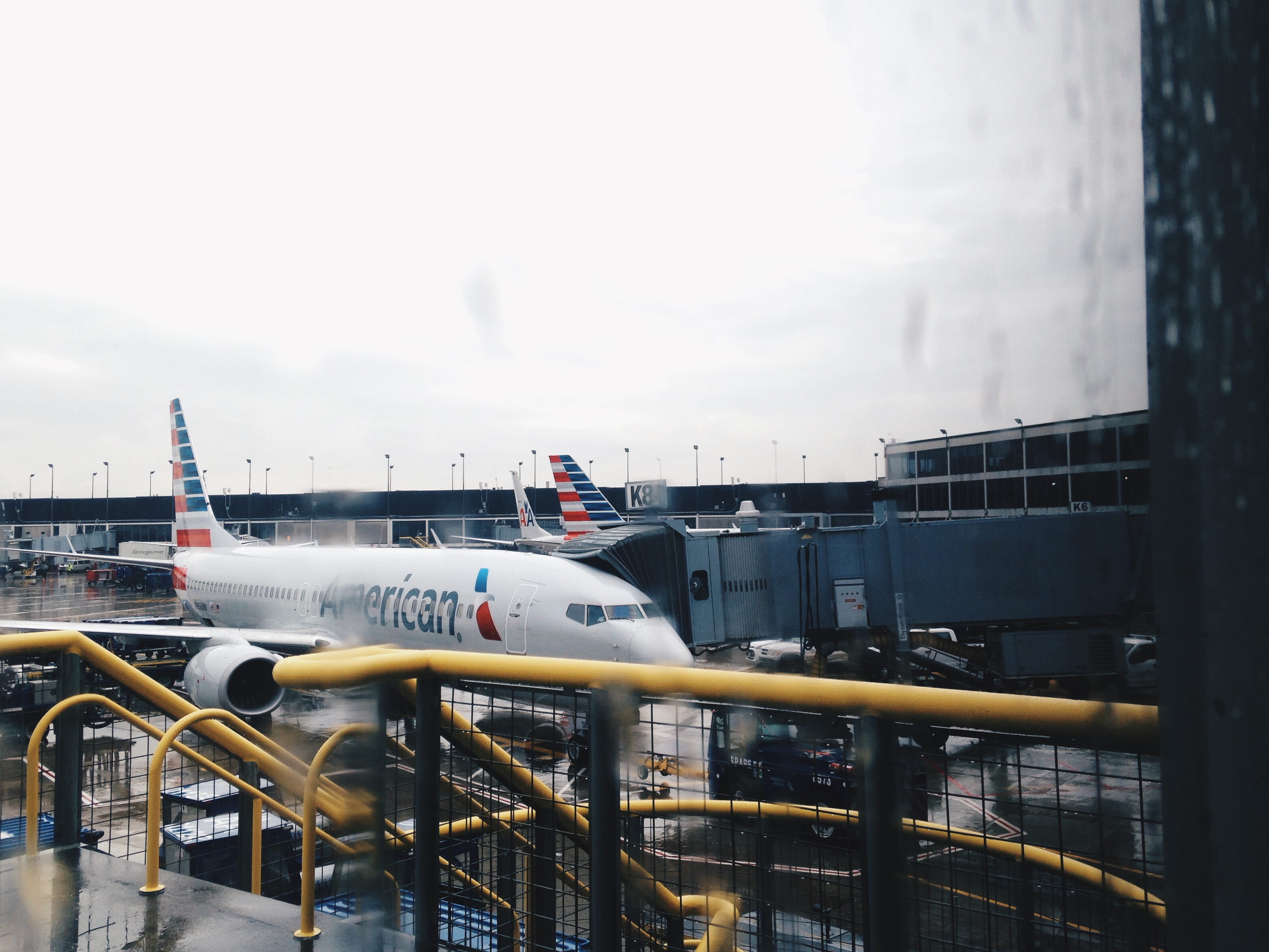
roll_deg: +0.1
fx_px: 1246
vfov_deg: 41.8
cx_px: 617
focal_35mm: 34
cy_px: 465
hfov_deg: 54.0
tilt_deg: +2.9
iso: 50
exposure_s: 1/173
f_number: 2.4
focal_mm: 4.12
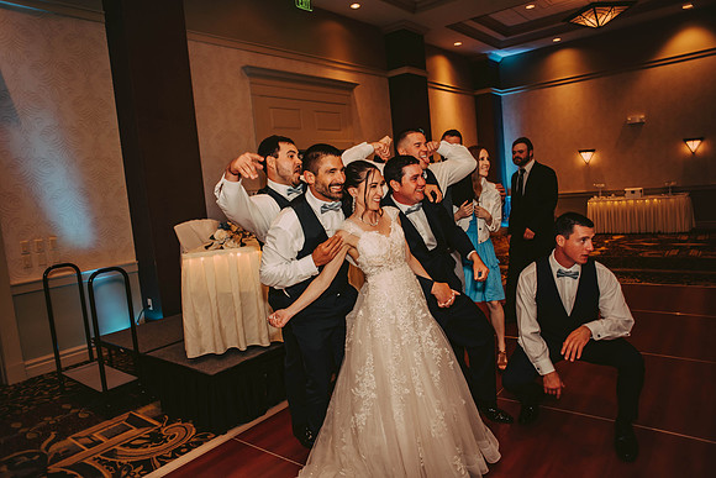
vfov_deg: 53.2
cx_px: 358
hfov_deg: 73.7
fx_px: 477
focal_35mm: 24
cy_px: 239
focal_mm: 24
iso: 800
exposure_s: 1/125
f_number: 2.8
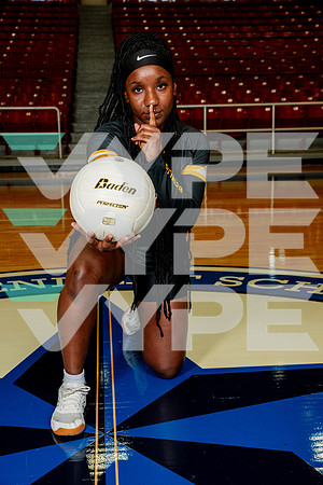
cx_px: 162
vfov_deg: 36.2
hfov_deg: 24.6
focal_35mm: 55
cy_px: 242
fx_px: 740
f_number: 7.1
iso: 800
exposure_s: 1/200
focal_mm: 55
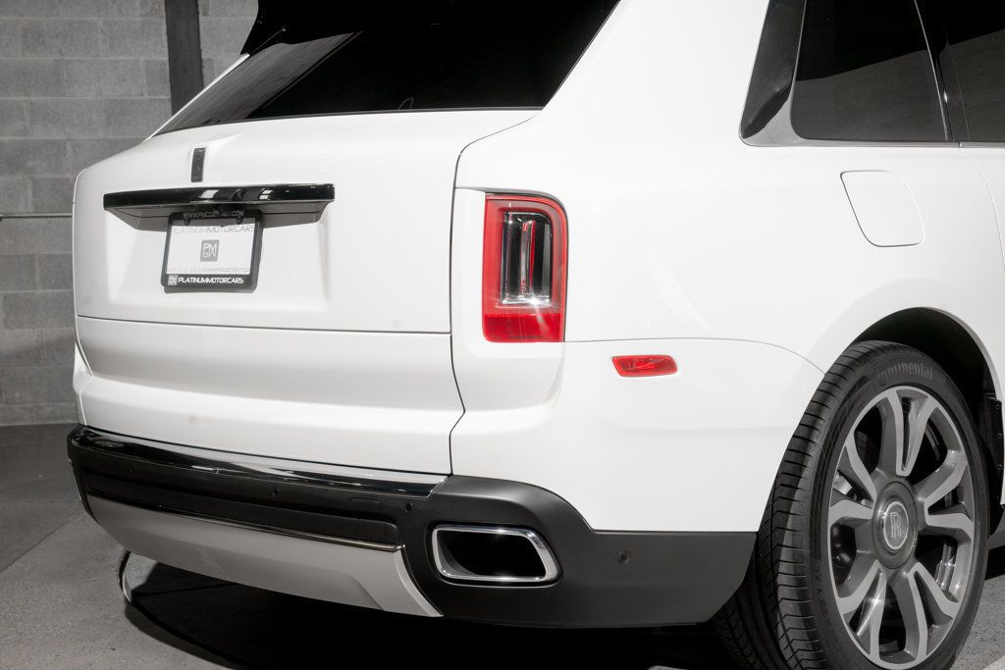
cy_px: 335
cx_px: 502
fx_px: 1563
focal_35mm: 56
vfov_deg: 24.2
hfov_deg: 35.6
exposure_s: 1/125
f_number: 9
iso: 400
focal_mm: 56
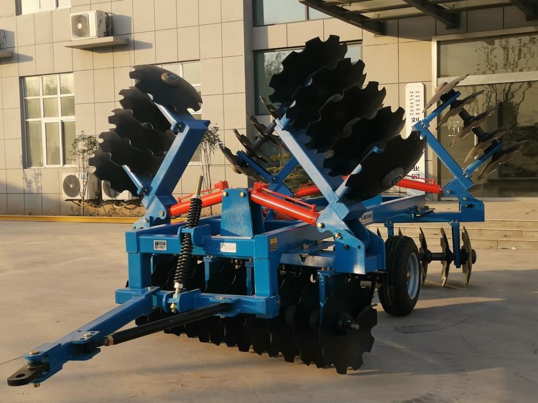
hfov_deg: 41.2
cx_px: 269
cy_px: 202
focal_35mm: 46
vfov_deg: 31.5
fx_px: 715
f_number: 1.8
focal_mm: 5.58
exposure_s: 1/807
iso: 50
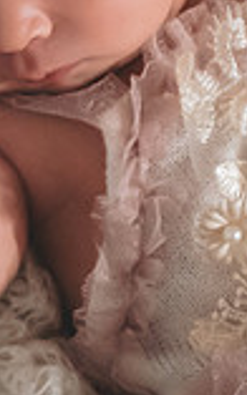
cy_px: 20
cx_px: 244
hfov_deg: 6.0
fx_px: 2361
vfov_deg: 9.5
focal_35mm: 219
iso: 8000
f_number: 4
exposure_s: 1/125
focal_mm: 58
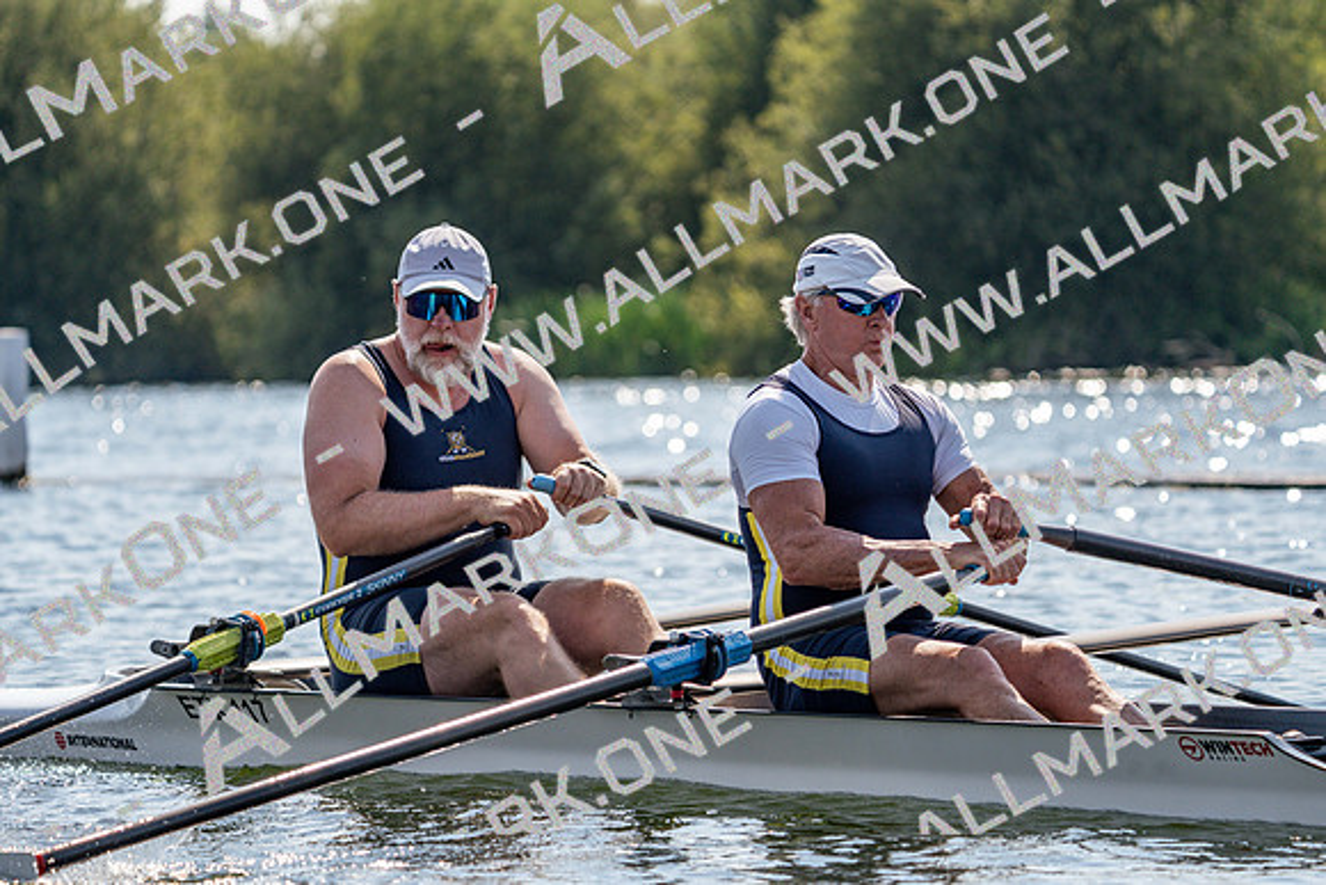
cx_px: 663
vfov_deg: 6.9
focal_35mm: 200
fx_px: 7368
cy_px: 442
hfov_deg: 10.3
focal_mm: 200
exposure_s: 1/1600
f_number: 5.6
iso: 250
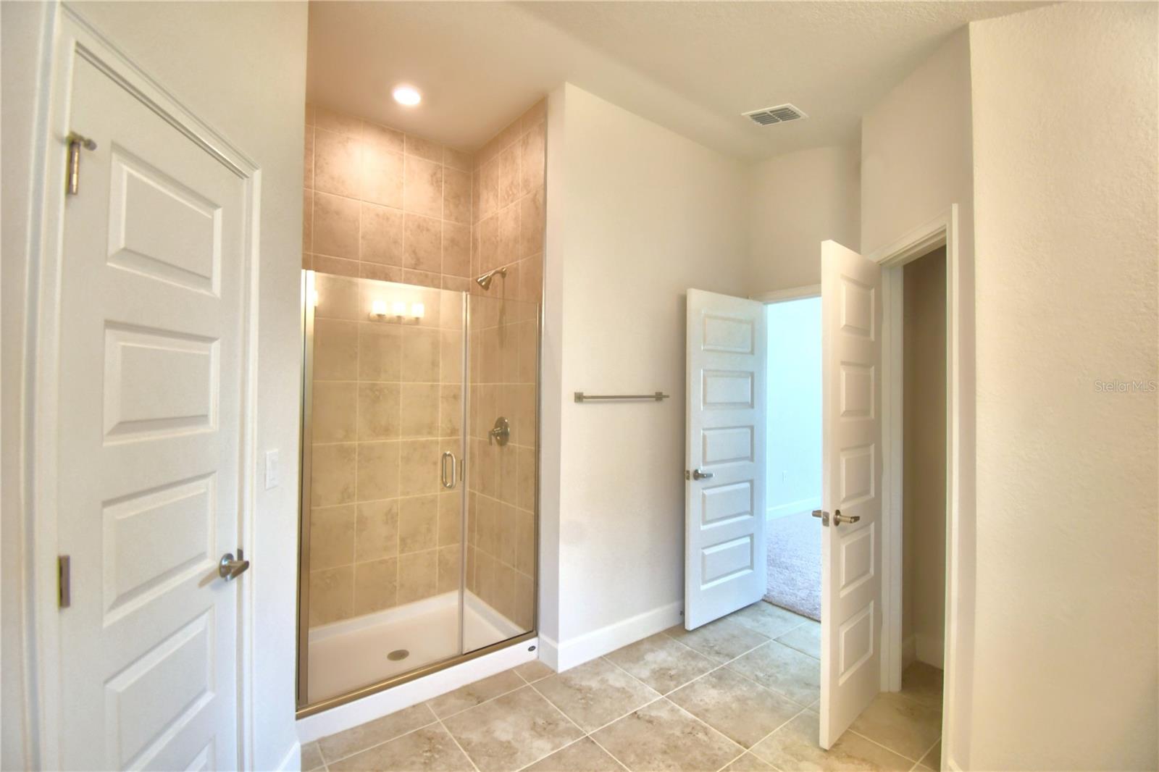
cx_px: 580
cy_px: 386
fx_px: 483
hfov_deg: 100.4
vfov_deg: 77.3
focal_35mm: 15
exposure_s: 1/60
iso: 400
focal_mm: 10
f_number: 4.5
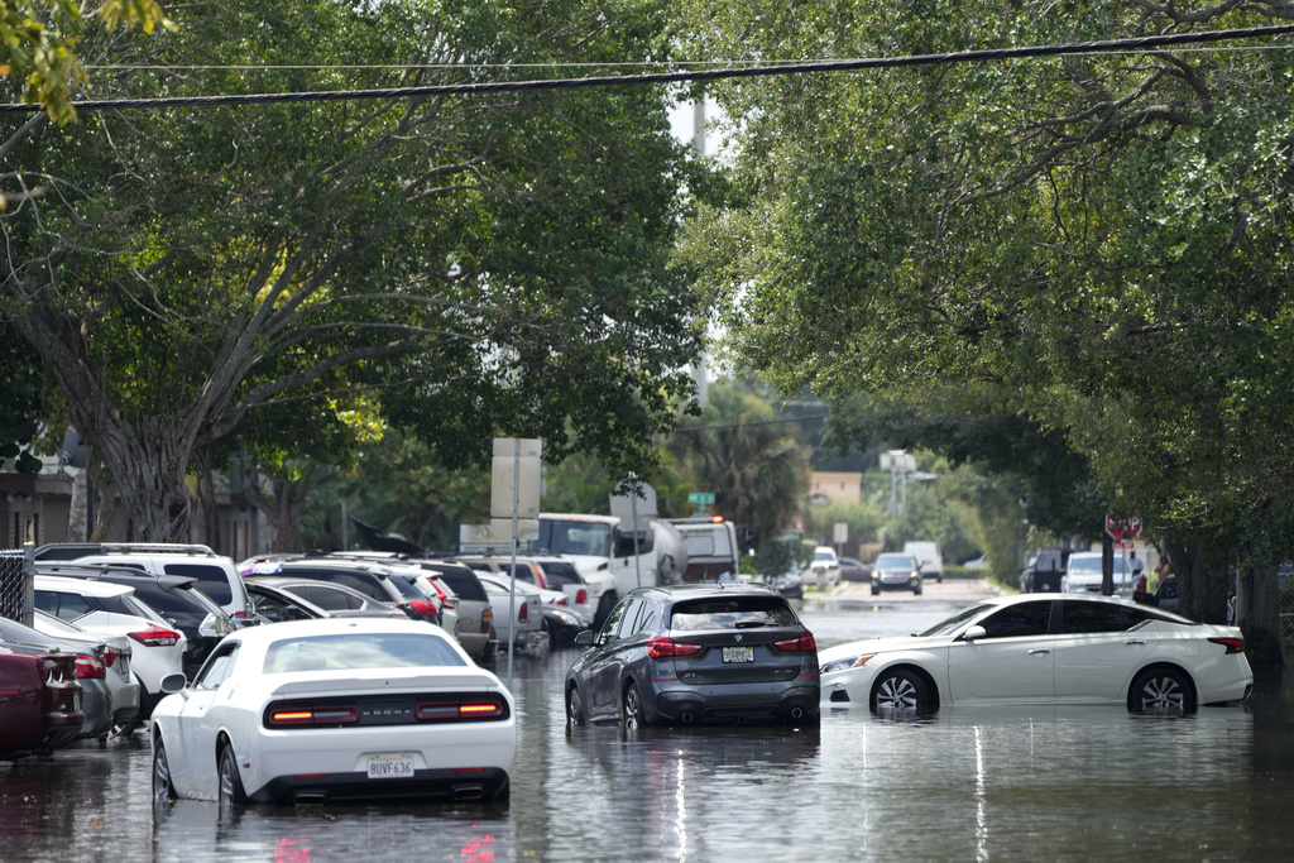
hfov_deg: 5.9
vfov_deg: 4.0
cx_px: 647
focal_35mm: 348
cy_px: 432
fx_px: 12510
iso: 200
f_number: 5.6
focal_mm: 348
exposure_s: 1/500
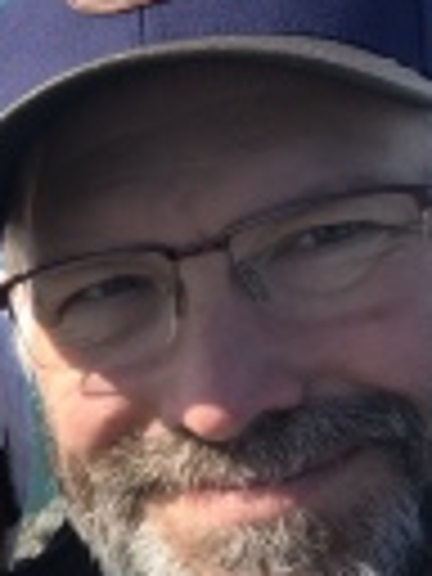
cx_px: -146
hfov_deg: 13.5
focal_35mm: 105
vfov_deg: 18.7
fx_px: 1747
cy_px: 292
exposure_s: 1/881
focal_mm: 2.87
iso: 25
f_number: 2.2
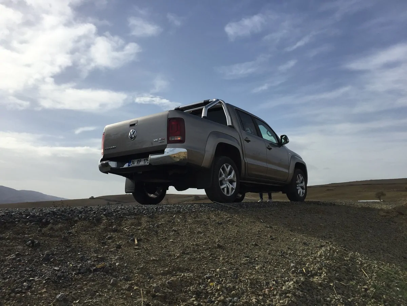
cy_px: 153
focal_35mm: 29
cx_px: 204
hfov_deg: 61.7
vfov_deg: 48.2
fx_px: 341
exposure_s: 1/3300
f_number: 2.2
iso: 32
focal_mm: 4.15
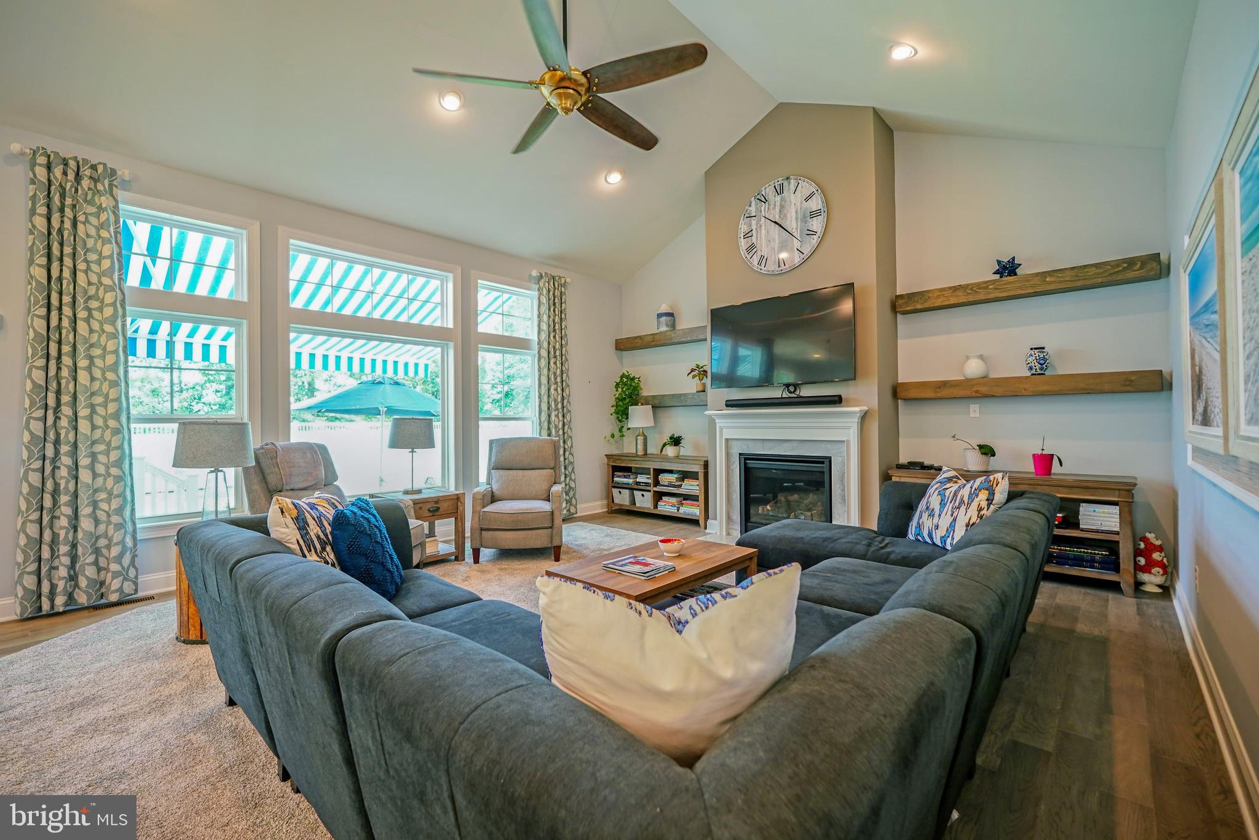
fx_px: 525
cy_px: 420
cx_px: 630
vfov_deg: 77.3
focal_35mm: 15
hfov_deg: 100.4
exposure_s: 1/30
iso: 400
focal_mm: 10
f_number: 2.8
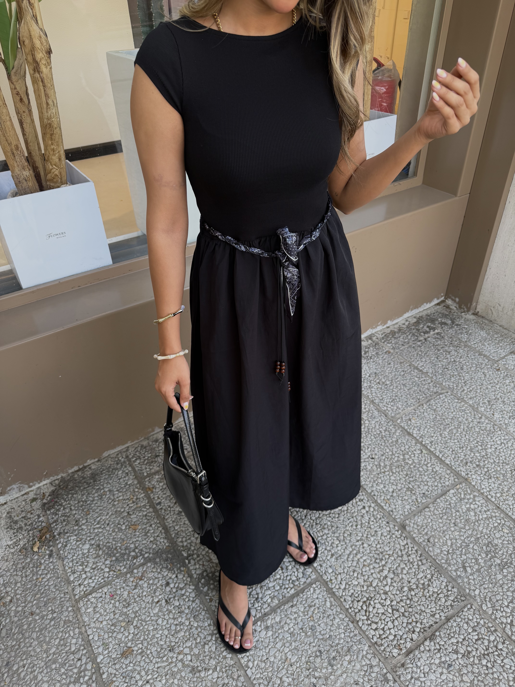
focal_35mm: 24
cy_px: 344
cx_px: 258
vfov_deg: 71.6
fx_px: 476
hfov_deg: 56.8
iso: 64
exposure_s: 1/100
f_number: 1.78
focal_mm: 6.76
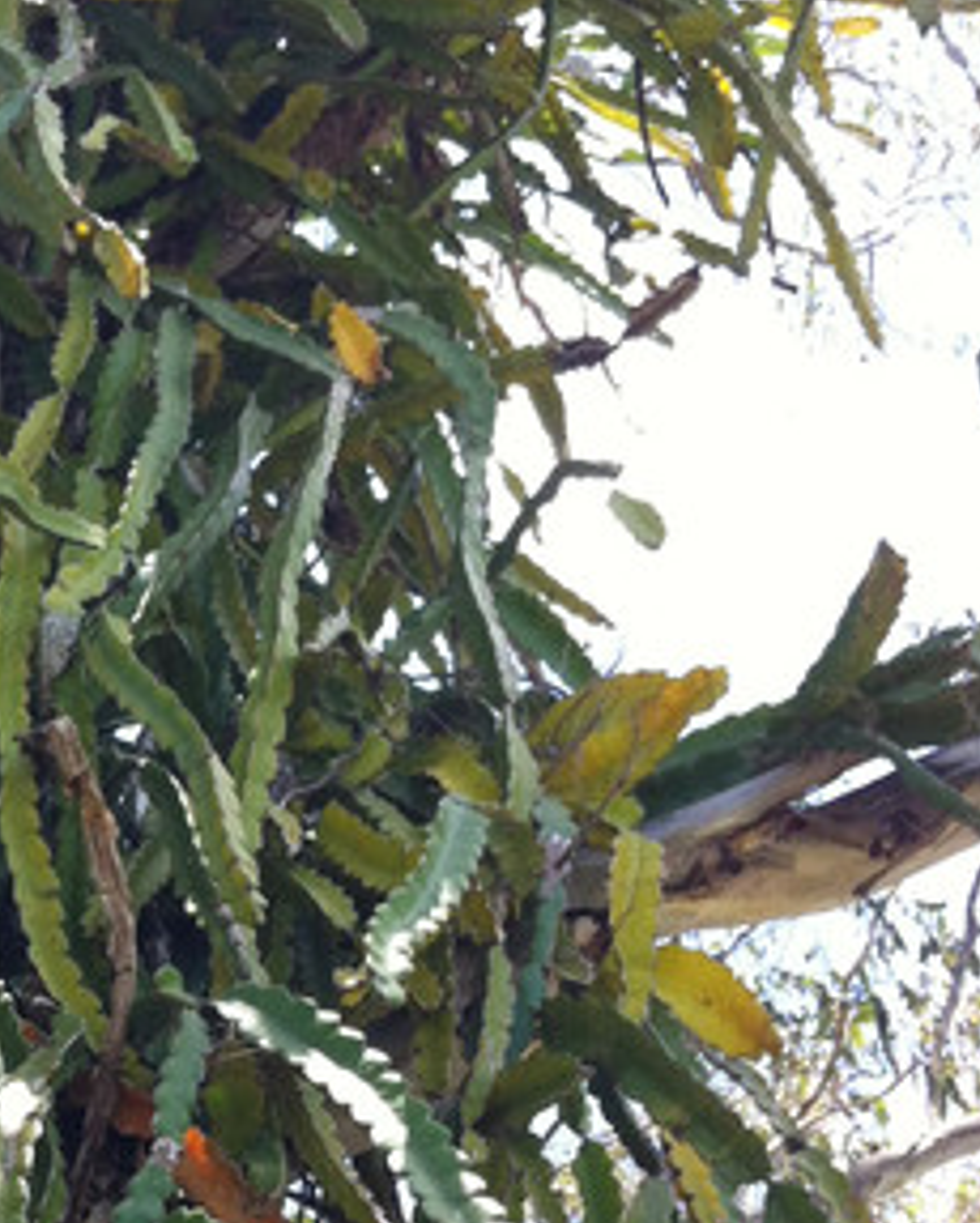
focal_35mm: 95
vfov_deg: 19.7
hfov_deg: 15.5
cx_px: -277
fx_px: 3441
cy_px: 1116
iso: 80
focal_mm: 3.85
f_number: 2.8
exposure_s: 1/282
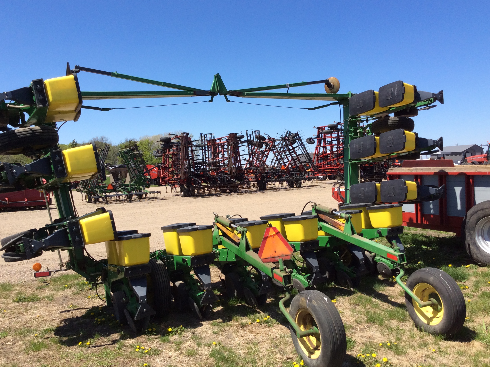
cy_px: 178
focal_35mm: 33
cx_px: 241
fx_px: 467
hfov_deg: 55.4
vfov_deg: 42.9
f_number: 2.4
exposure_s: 1/1192
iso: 32
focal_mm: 3.3
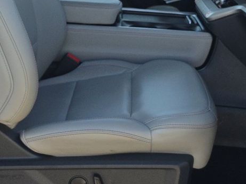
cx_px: 153
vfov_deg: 18.1
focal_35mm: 80
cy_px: 10
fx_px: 569
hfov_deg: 24.4
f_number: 1.4
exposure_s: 1/1848
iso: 63
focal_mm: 6.5
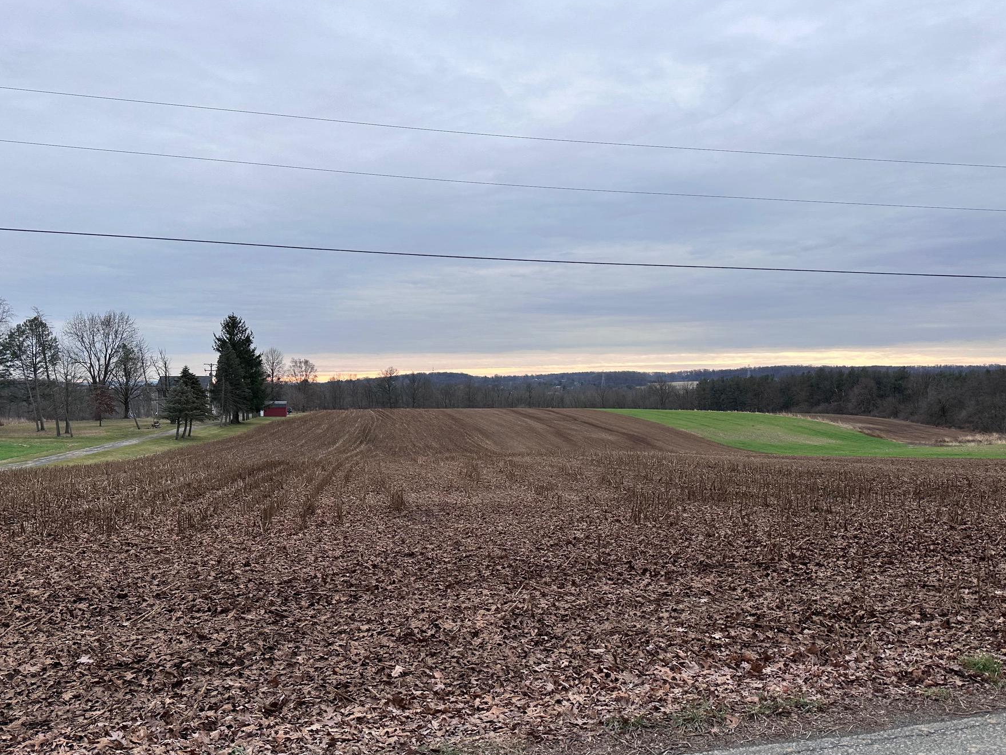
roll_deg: +0.6
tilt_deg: -0.6
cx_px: 458
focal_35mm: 28
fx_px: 814
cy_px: 378
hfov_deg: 63.3
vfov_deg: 49.8
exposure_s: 1/1241
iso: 80
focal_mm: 6.86
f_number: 1.78
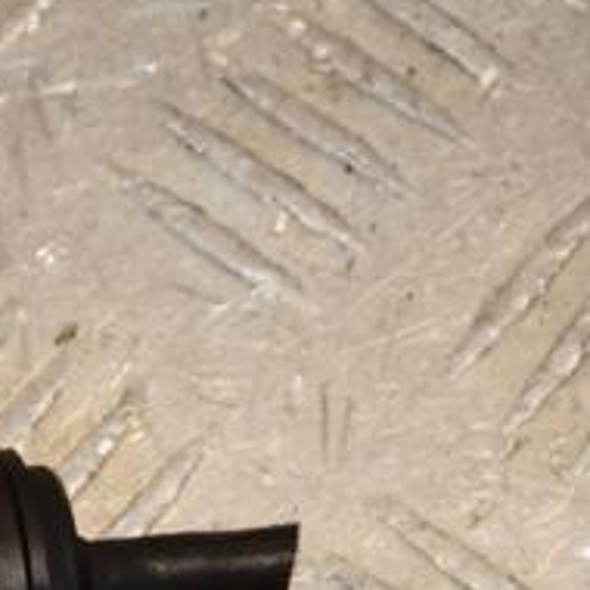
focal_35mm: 422
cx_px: -158
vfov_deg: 4.1
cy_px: 599
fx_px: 8144
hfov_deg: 4.1
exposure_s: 1/200
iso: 800
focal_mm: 105
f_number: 9
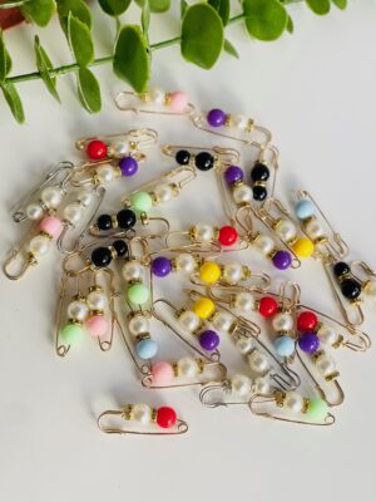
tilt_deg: -68.7
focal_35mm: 64
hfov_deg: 22.9
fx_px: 927
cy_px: 251
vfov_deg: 30.3
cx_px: 188
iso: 20
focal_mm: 7.5
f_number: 2.2
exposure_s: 1/142
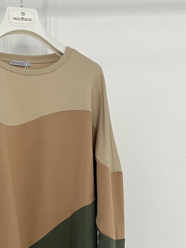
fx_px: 387
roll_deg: +0.0
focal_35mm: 54
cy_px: 213
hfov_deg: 26.2
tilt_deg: -7.7
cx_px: 21
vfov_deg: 34.0
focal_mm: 5.1
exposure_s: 1/99
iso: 125
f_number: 1.6
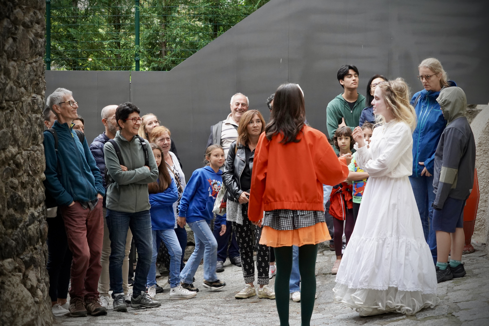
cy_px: 163
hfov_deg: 28.8
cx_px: 244
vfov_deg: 19.5
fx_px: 951
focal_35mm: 70
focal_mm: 70
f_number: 5.6
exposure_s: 1/160
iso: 4000
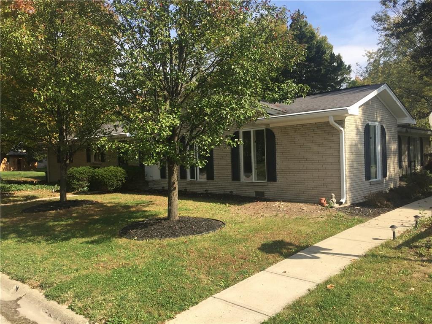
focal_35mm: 29
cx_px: 216
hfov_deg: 61.7
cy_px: 162
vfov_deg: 48.2
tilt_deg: -2.0
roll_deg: +0.7
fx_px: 362
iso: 32
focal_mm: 4.15
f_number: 2.2
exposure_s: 1/1236
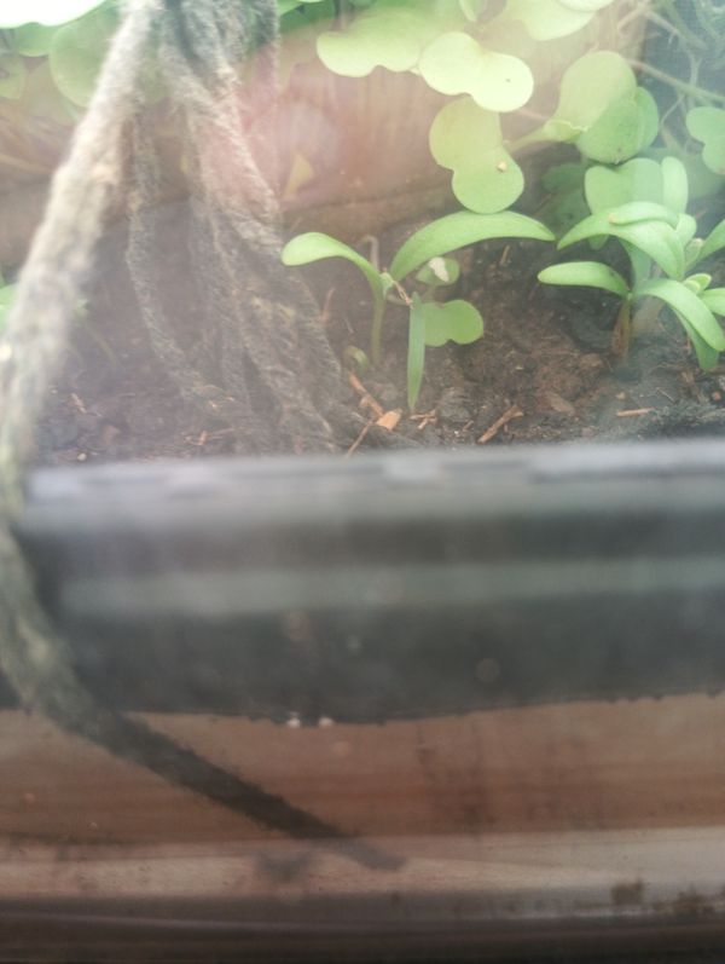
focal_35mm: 28
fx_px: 780
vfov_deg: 63.4
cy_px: 482
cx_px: 362
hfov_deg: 49.9
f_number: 1.8
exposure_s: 1/30
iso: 240
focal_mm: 4.26
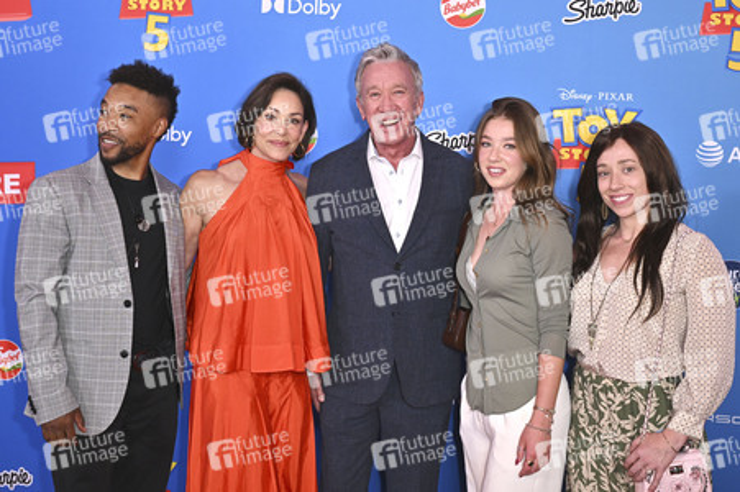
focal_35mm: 42
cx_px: 370
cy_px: 246
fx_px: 863
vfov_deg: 31.8
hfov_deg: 46.4
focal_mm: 42
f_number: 6.3
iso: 1250
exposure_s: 1/250
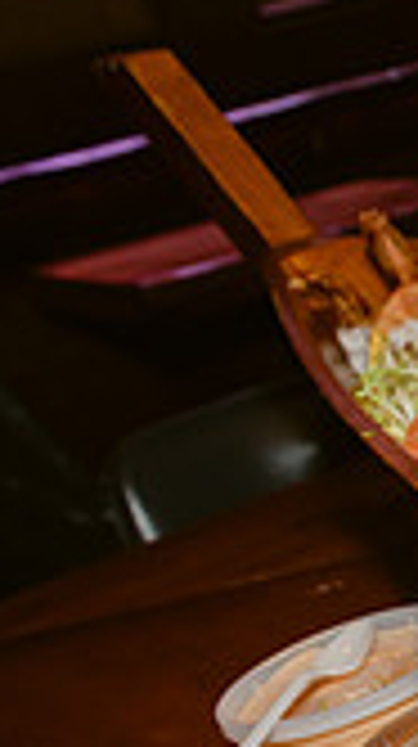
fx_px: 1739
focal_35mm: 88
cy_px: 659
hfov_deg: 10.3
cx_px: 1214
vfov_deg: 23.6
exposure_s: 1/60
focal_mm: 24
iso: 400
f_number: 5.6
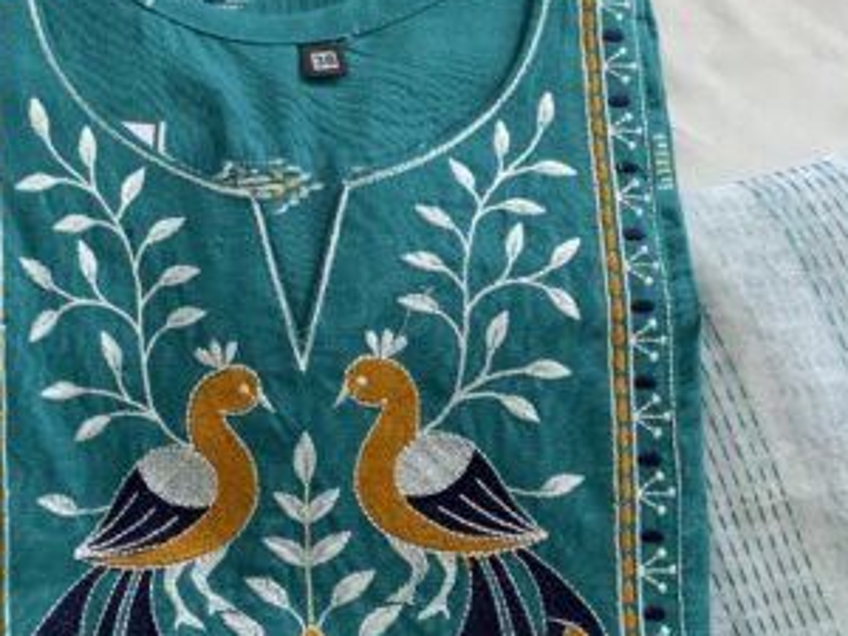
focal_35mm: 58
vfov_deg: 25.2
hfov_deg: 32.7
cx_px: 235
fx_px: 1421
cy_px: 283
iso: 20
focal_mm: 3
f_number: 1.8
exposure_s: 1/122
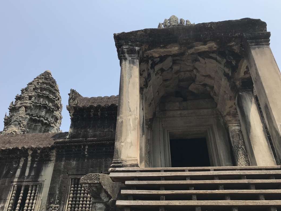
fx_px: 260
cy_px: 99
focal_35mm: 32
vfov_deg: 44.2
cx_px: 129
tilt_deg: +36.3
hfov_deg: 56.7
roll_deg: -1.8
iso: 20
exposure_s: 1/1996
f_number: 1.8
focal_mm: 3.99
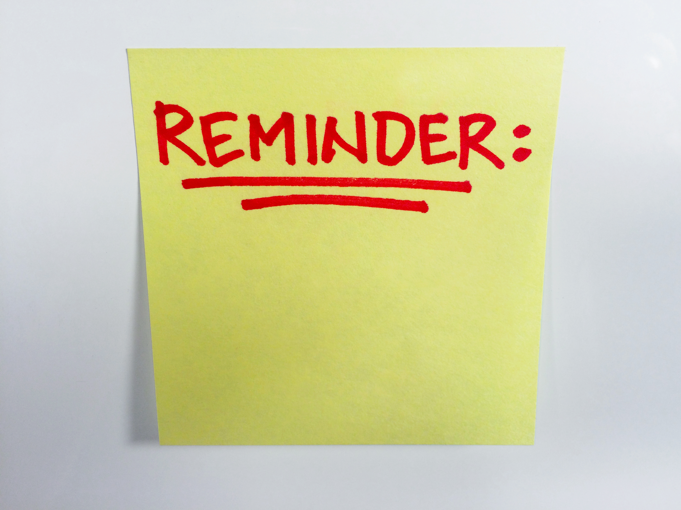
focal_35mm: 29
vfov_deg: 48.2
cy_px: 255
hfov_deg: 61.7
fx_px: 571
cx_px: 340
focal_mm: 4.15
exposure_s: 1/60
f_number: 2.2
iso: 32
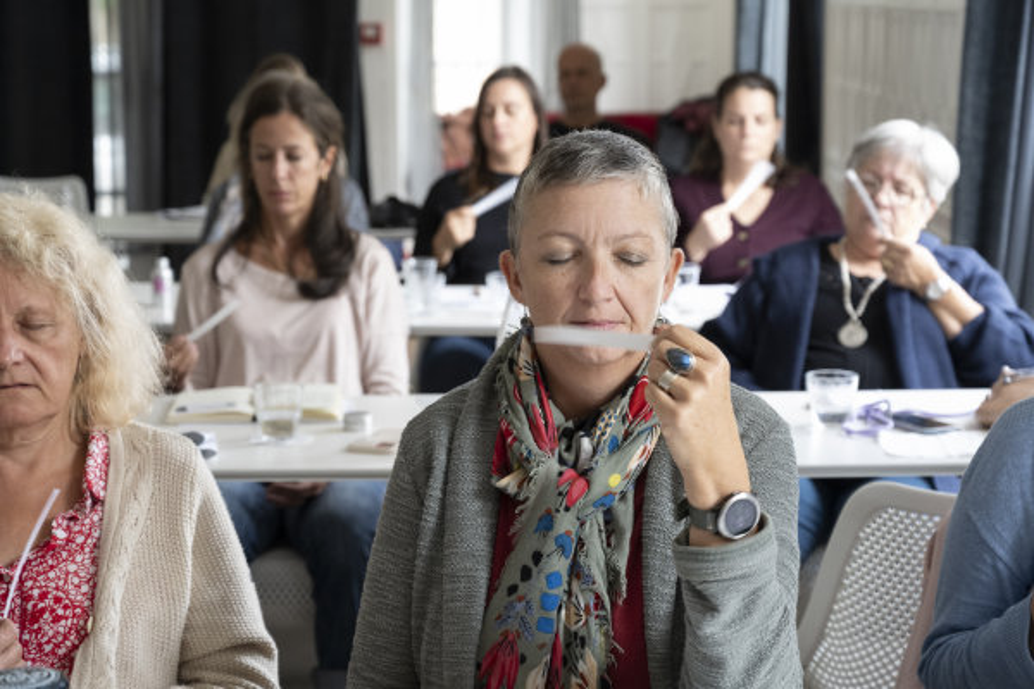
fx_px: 2096
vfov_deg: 18.7
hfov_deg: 27.7
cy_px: 344
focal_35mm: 73
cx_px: 517
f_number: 5
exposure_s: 1/60
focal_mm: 70
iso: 1600
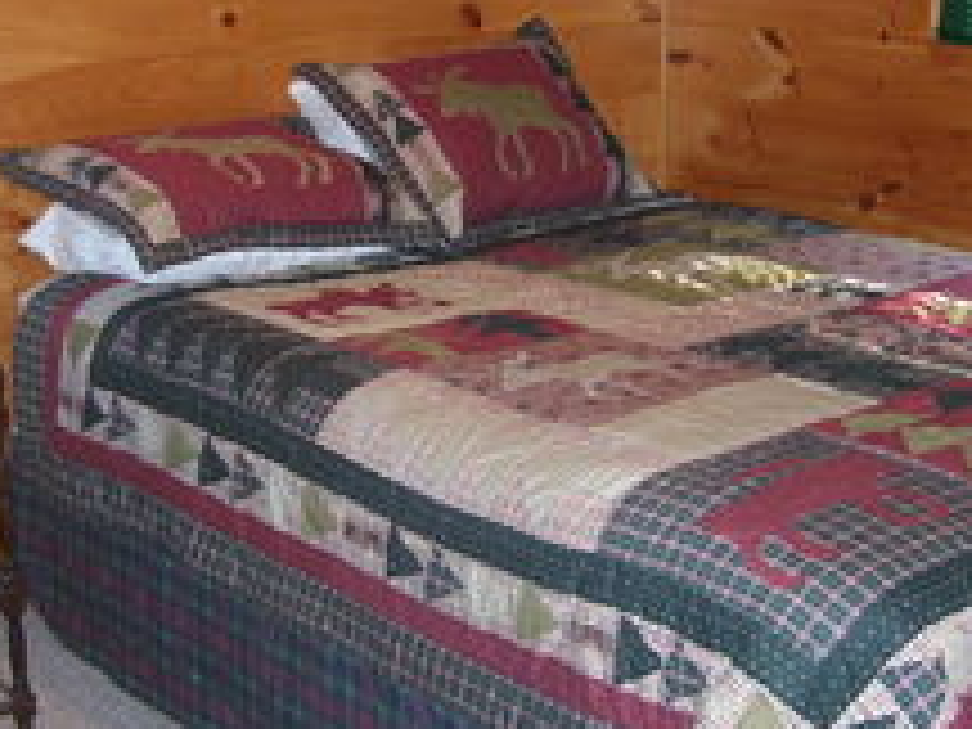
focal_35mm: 63
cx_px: 554
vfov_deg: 23.2
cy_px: 288
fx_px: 1769
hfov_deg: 30.7
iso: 125
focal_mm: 6
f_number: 2.7
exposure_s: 1/60
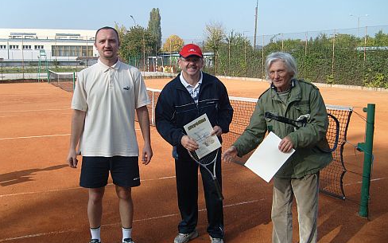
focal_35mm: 38
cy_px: 119
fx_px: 402
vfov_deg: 33.6
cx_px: 197
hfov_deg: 51.5
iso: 80
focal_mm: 5.8
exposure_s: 1/180
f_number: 7.1
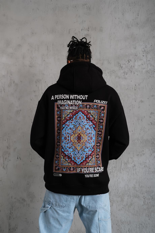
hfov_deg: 37.9
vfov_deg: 54.4
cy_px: 116
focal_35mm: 35
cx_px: 78
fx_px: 226
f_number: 5
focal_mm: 23
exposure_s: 1/160
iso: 160
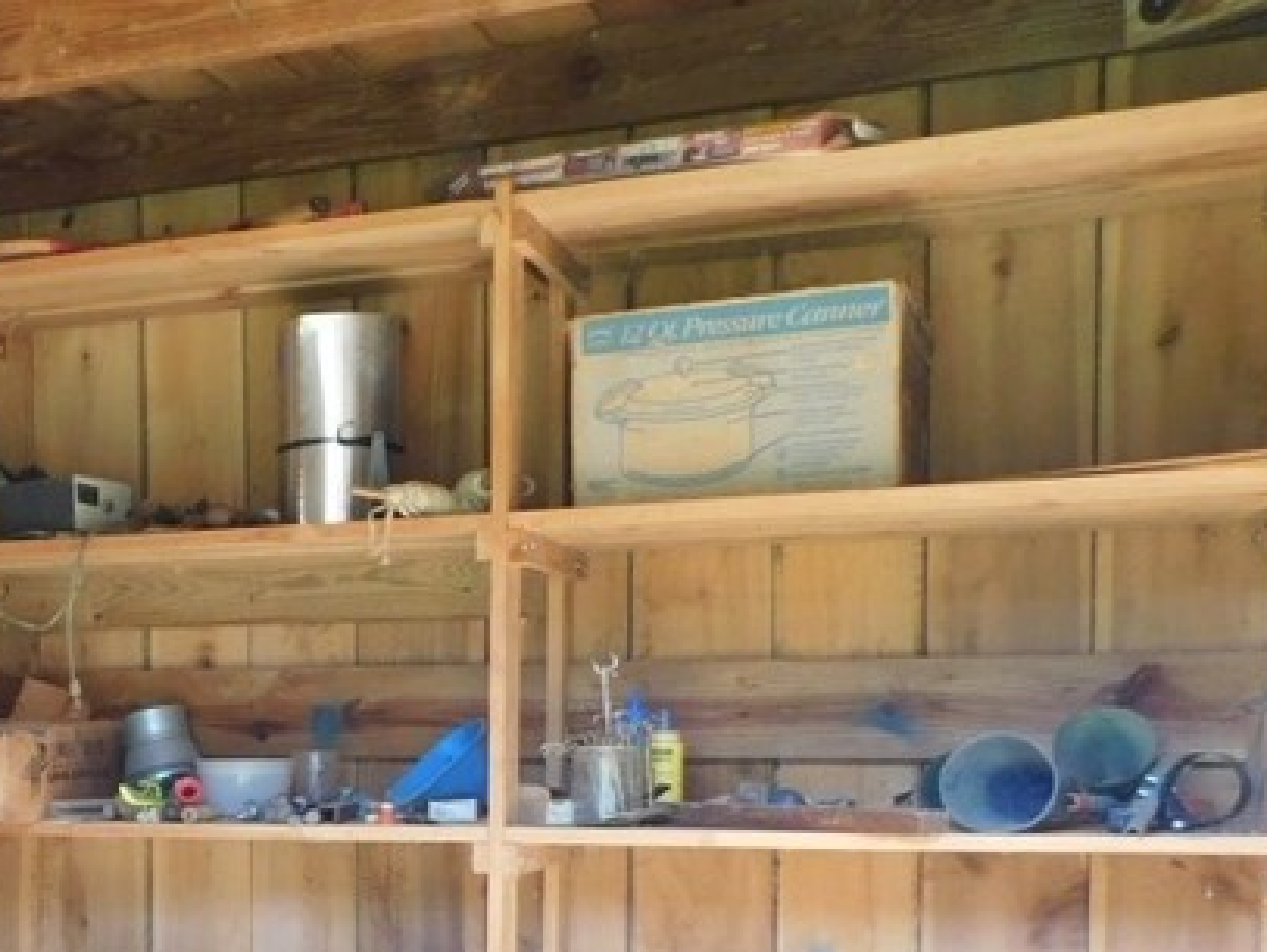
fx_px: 2124
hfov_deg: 28.4
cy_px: 849
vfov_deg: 24.6
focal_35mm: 58
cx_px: -296
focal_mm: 4
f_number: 3
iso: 180
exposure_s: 1/30
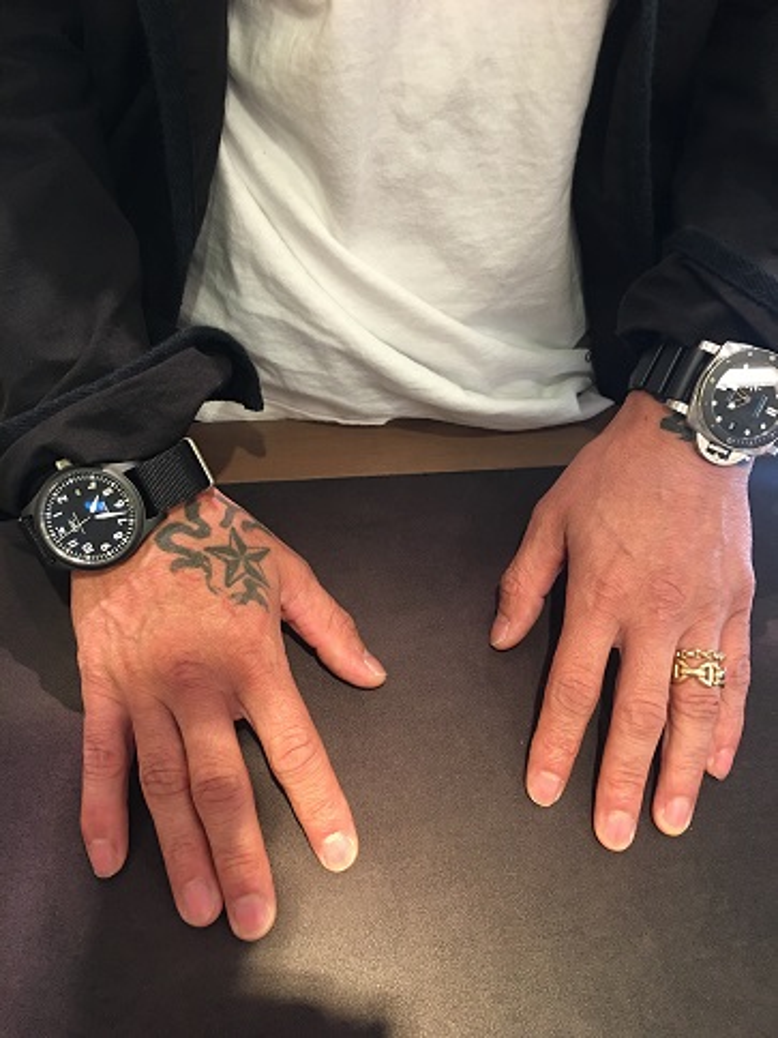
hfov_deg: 48.2
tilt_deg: -51.2
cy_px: 519
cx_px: 389
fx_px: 869
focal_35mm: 29
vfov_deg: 61.7
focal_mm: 4.15
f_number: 2.2
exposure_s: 1/15
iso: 64
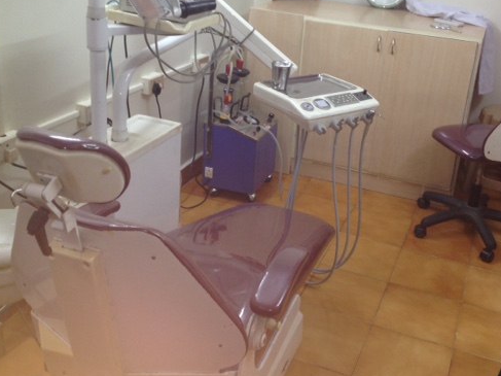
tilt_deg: -19.6
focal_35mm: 46
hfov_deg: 41.2
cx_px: 286
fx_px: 666
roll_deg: -4.6
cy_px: 133
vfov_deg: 31.3
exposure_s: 1/20
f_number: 2.4
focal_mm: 4.28
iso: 50
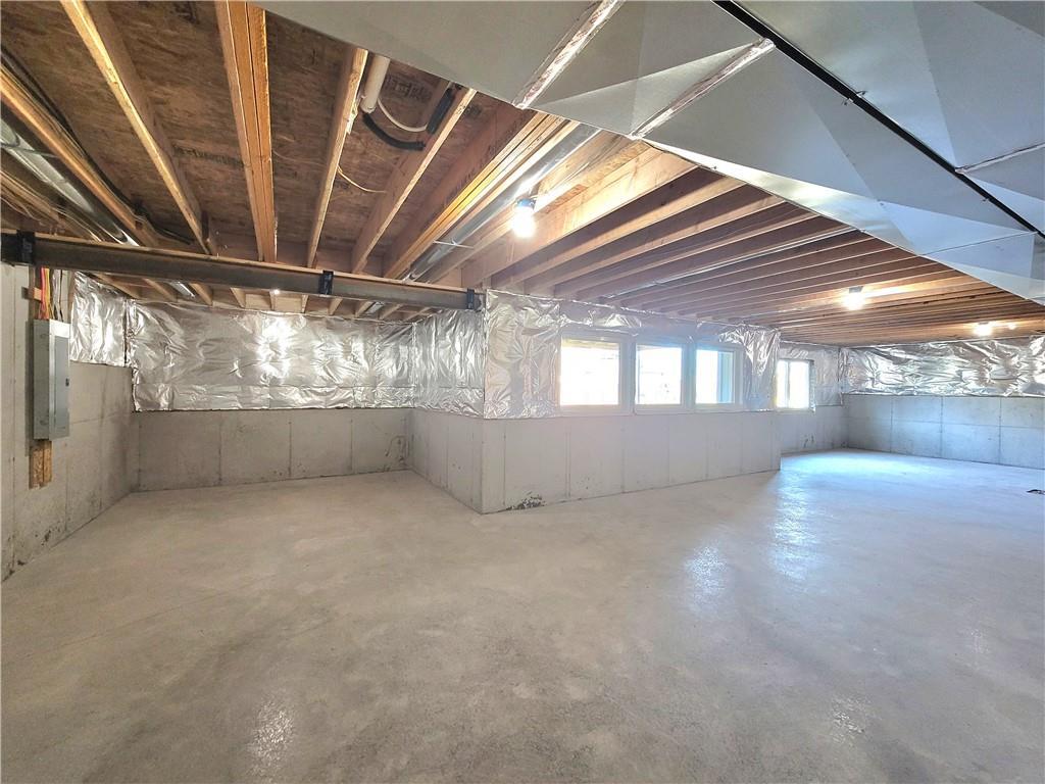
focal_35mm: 13
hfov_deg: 106.2
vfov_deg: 89.9
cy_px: 392
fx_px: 392
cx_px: 522
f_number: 2.2
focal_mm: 2.2
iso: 320
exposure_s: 1/40
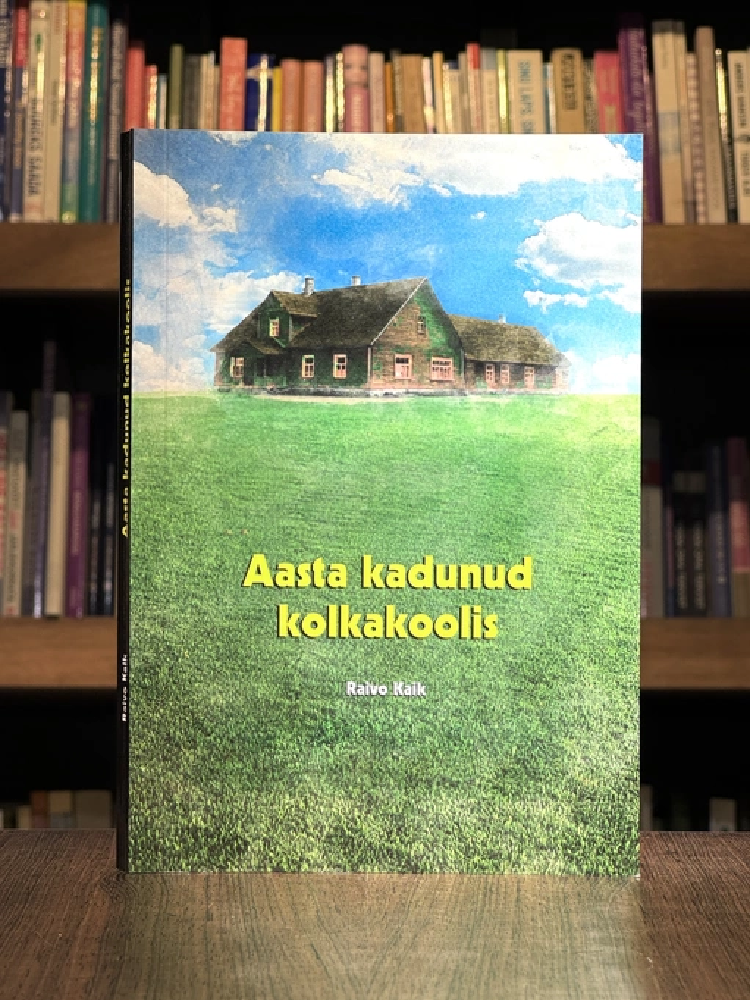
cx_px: 375
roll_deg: -0.5
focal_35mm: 77
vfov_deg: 25.3
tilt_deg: +1.0
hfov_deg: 19.1
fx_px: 2224
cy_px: 500
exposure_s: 1/99
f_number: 2.8
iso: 32
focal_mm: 9
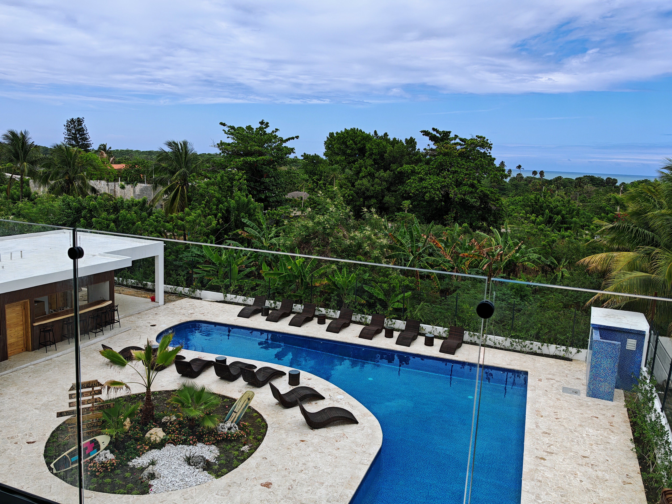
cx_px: 336
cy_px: 252
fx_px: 524
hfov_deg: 65.3
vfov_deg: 51.4
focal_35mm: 27
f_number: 2
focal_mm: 6.83
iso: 50
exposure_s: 1/1800
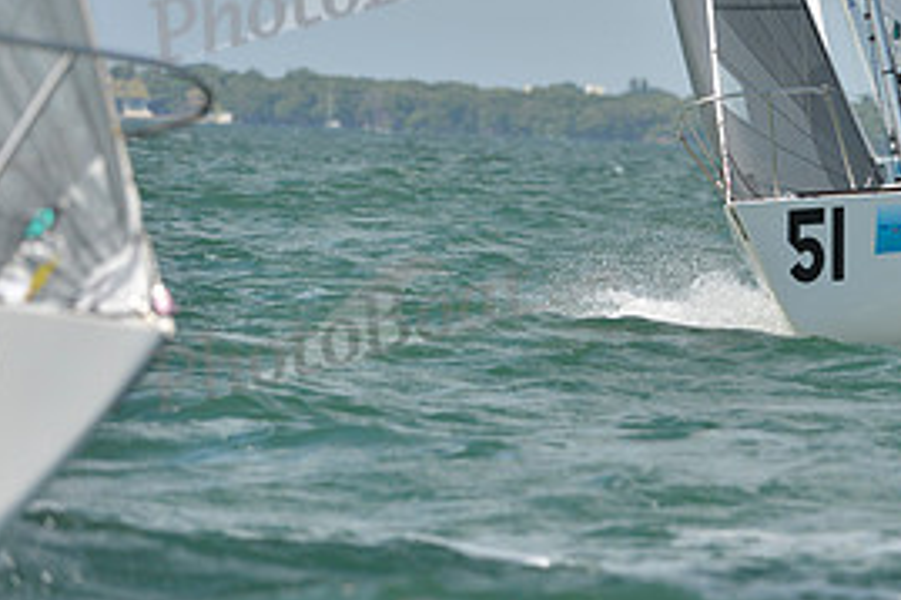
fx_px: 14557
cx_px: 797
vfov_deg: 2.4
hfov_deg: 3.5
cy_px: 106
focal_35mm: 582
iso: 200
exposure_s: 1/1250
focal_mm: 270
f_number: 6.3
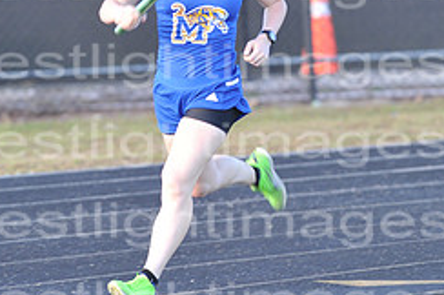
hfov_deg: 2.9
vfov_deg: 1.9
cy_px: 106
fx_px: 8794
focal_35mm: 714
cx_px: 195
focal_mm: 300
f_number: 4.5
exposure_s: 1/200
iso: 320
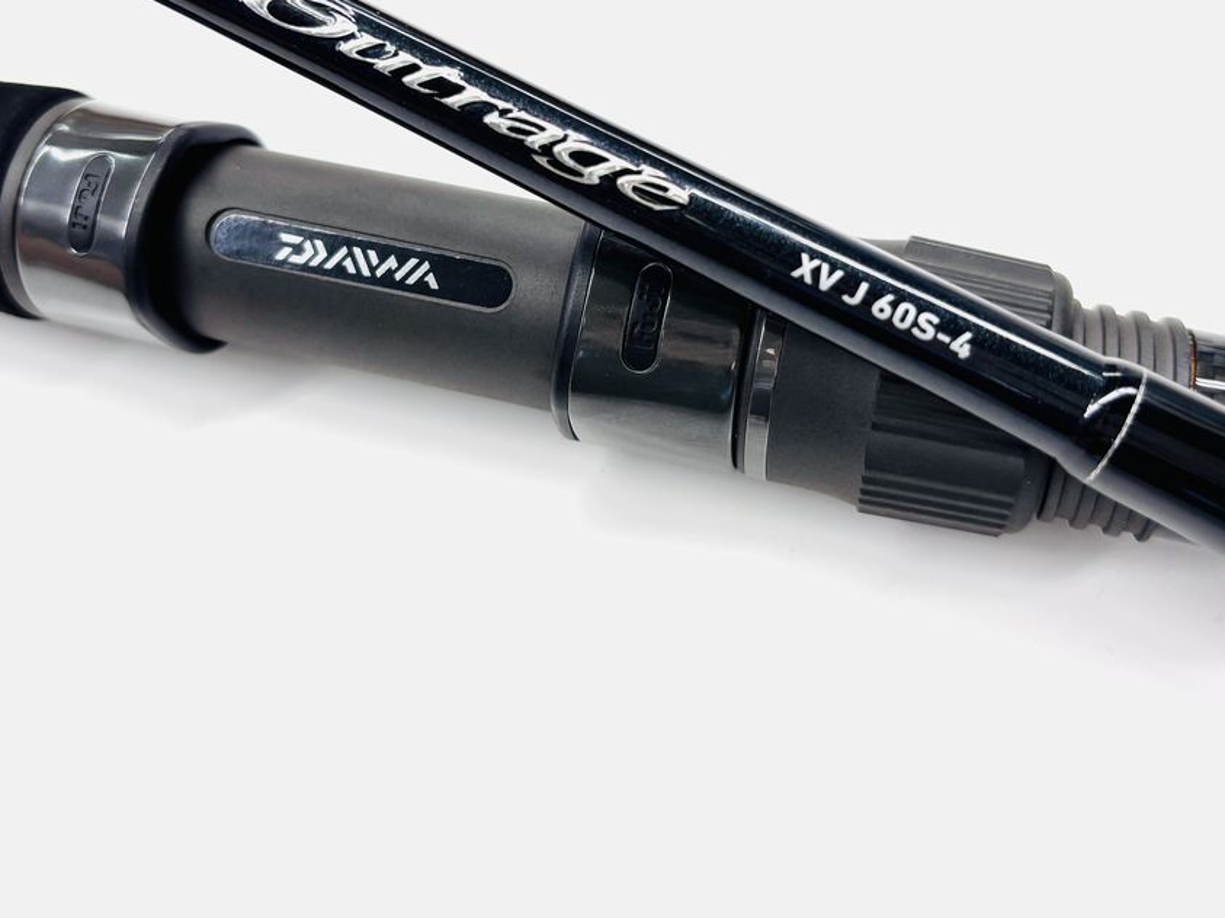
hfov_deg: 50.1
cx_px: 581
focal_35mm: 37
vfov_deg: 38.1
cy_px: 291
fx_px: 1309
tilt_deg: -56.9
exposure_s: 1/100
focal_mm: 5.96
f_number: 1.6
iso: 40
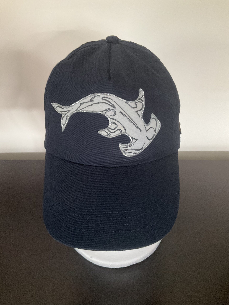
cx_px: 114
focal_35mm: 29
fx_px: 256
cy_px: 152
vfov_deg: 61.7
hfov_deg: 48.2
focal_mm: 3
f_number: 1.8
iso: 250
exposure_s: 1/60
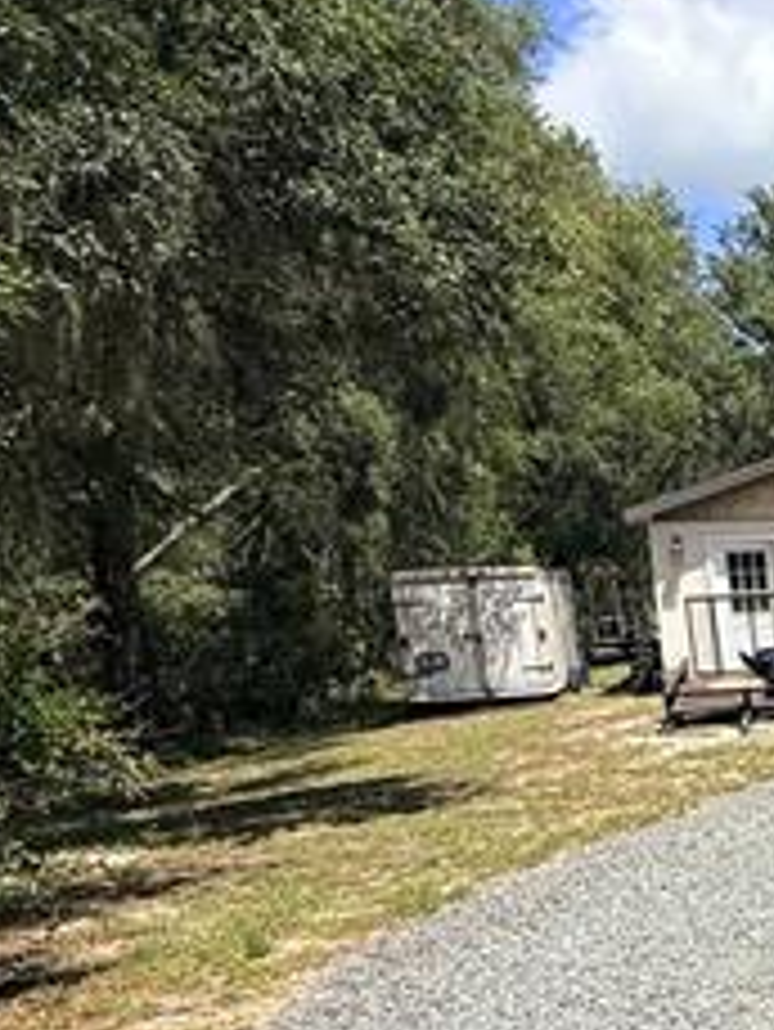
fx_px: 1400
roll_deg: +3.6
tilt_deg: -8.0
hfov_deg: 23.2
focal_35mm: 47
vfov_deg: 39.1
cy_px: 796
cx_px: 1238
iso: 50
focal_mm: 2.22
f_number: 2.2
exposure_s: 1/2165
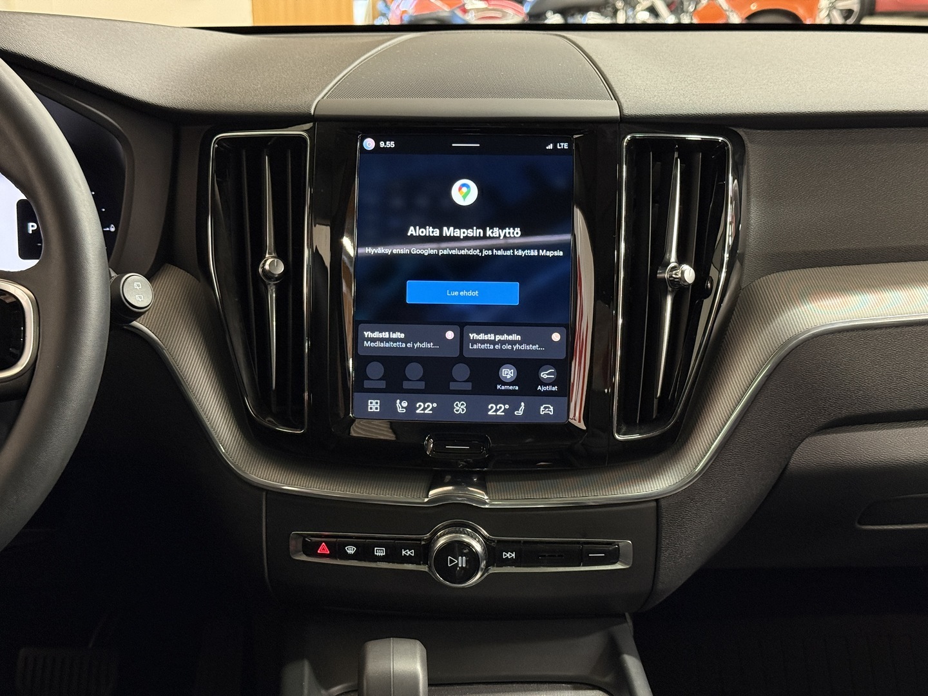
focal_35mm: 48
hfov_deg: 39.7
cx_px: 464
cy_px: 348
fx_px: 1287
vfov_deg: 30.3
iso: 400
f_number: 1.78
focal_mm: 6.76
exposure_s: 1/39
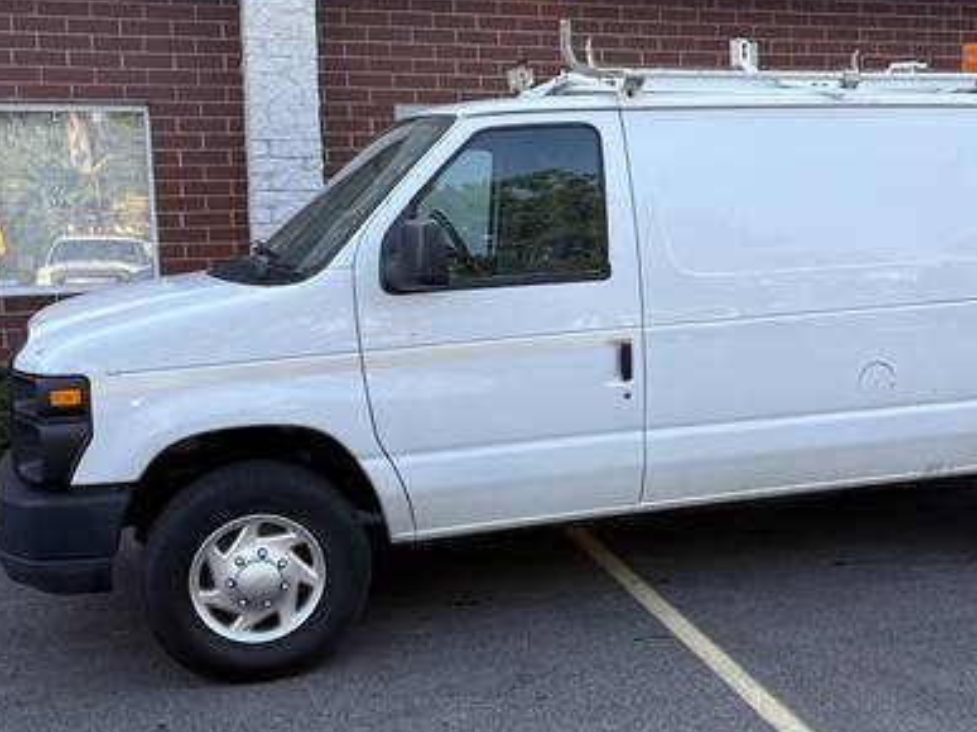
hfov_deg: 43.4
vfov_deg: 33.6
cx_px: 634
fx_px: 1213
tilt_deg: -2.2
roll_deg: -0.5
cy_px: 328
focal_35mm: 43
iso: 50
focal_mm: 5.96
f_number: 1.6
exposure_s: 1/462
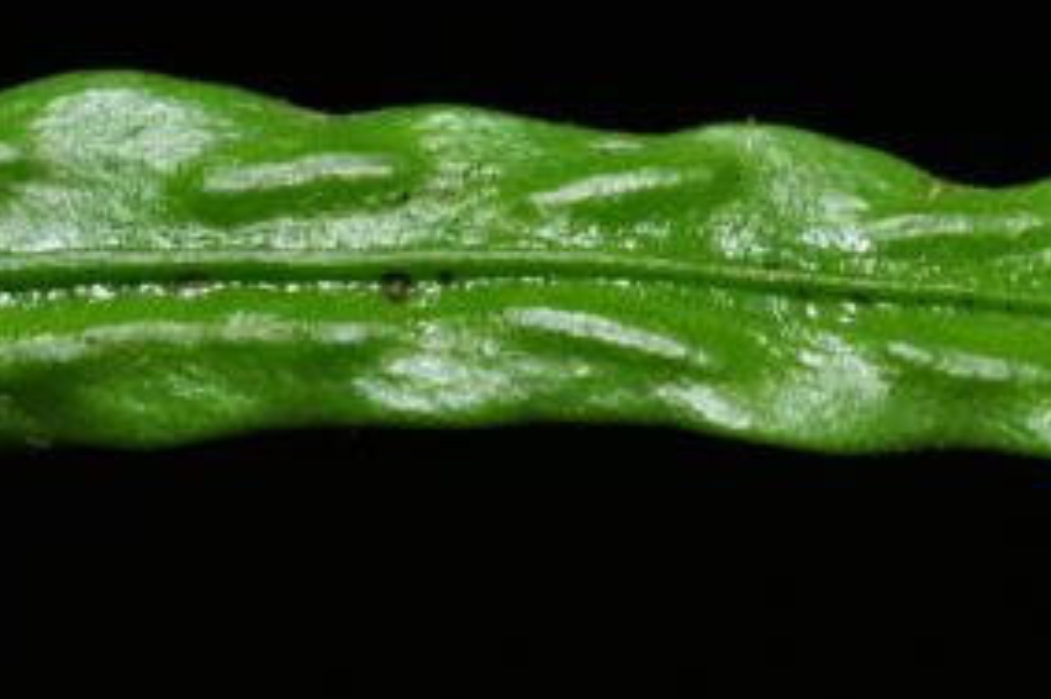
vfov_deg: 7.2
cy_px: 279
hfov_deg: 10.8
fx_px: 5544
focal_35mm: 190
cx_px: 544
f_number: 16
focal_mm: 60
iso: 200
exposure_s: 1/60
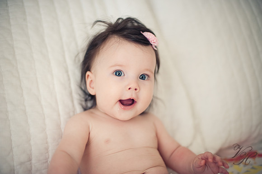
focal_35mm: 50
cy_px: 87
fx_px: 364
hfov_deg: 39.6
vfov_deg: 27.0
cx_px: 131
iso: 200
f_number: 1.4
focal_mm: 50
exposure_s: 1/125
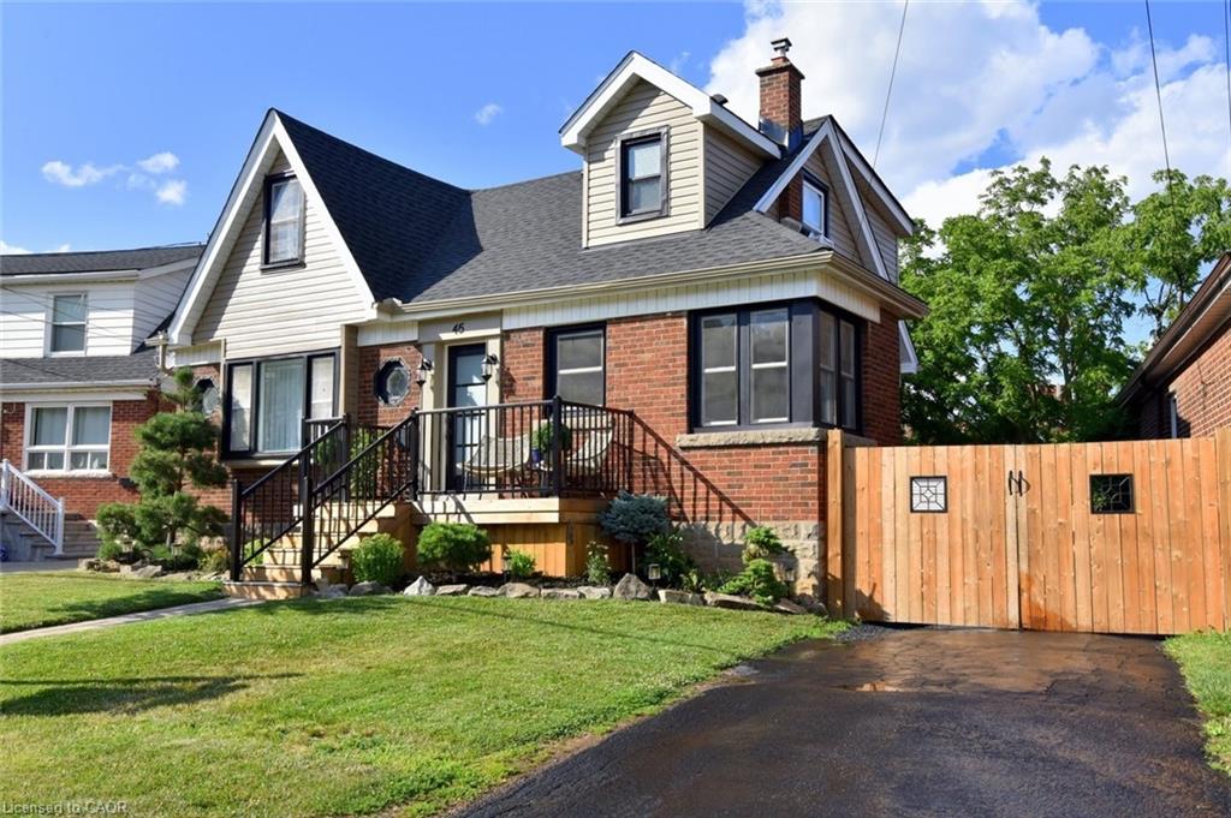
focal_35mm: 29
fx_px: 991
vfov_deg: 44.9
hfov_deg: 63.7
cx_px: 616
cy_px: 409
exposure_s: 1/500
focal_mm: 29
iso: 500
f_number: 11
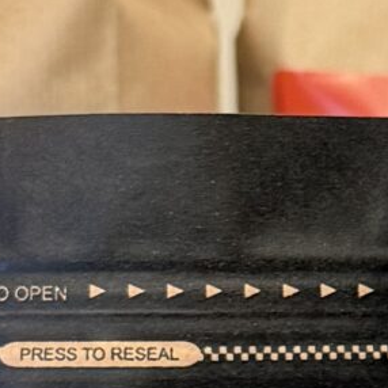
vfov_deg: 11.3
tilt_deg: -12.4
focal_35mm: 152
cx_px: 629
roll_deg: +0.0
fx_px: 1928
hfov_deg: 10.9
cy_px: 450
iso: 200
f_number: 1.78
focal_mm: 6.76
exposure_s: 1/62
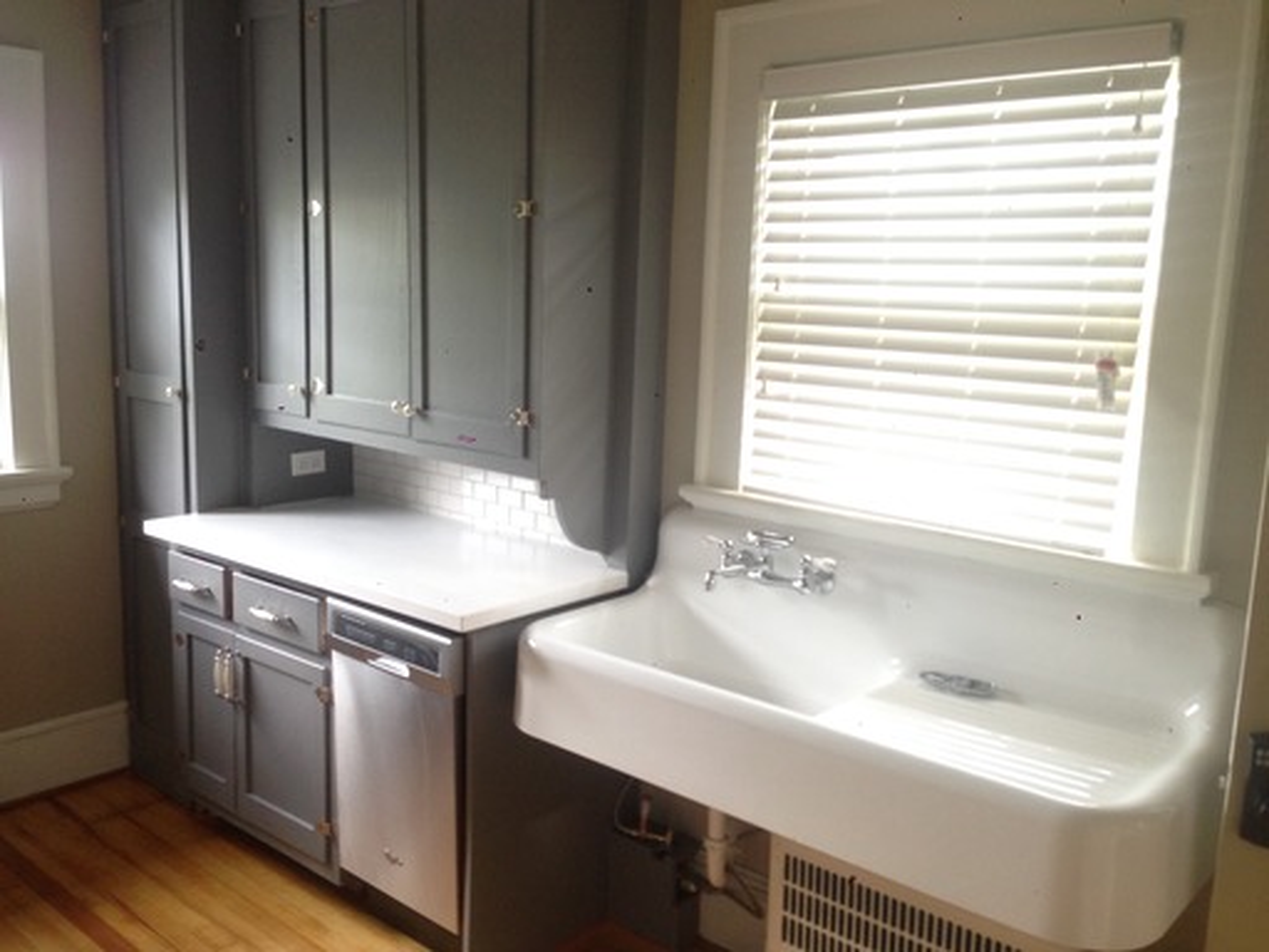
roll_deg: -1.6
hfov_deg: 55.4
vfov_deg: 42.9
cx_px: 634
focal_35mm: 33
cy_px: 476
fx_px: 1210
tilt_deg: -7.5
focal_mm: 4.12
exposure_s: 1/20
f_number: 2.4
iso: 100
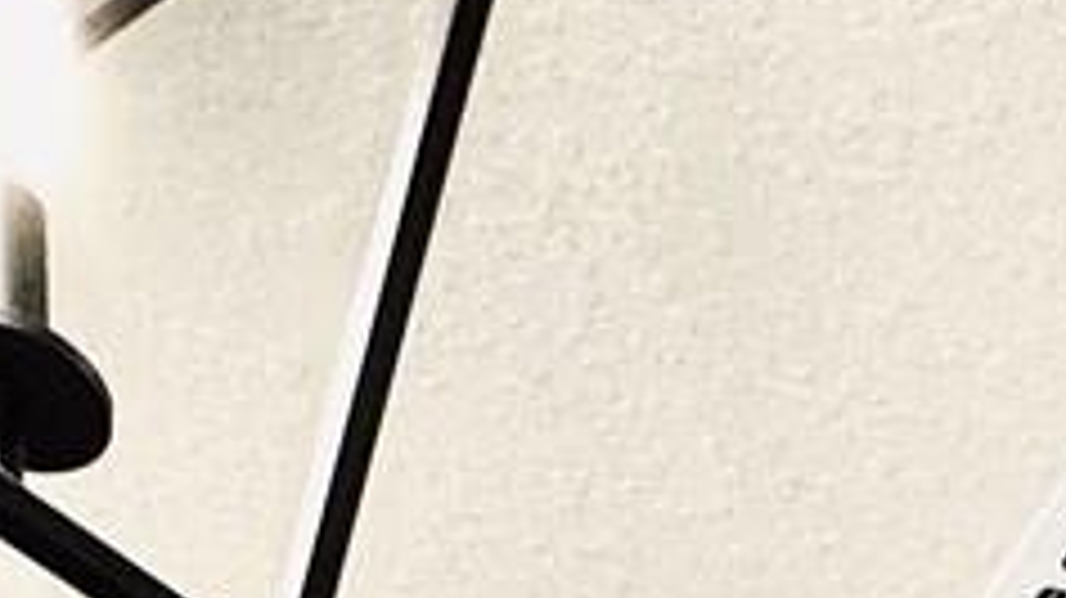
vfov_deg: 7.2
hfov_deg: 19.2
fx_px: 2910
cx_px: 1381
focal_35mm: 103
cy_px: 2630
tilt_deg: -1.5
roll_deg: -0.9
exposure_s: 1/120
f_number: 2.2
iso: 100
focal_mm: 2.22
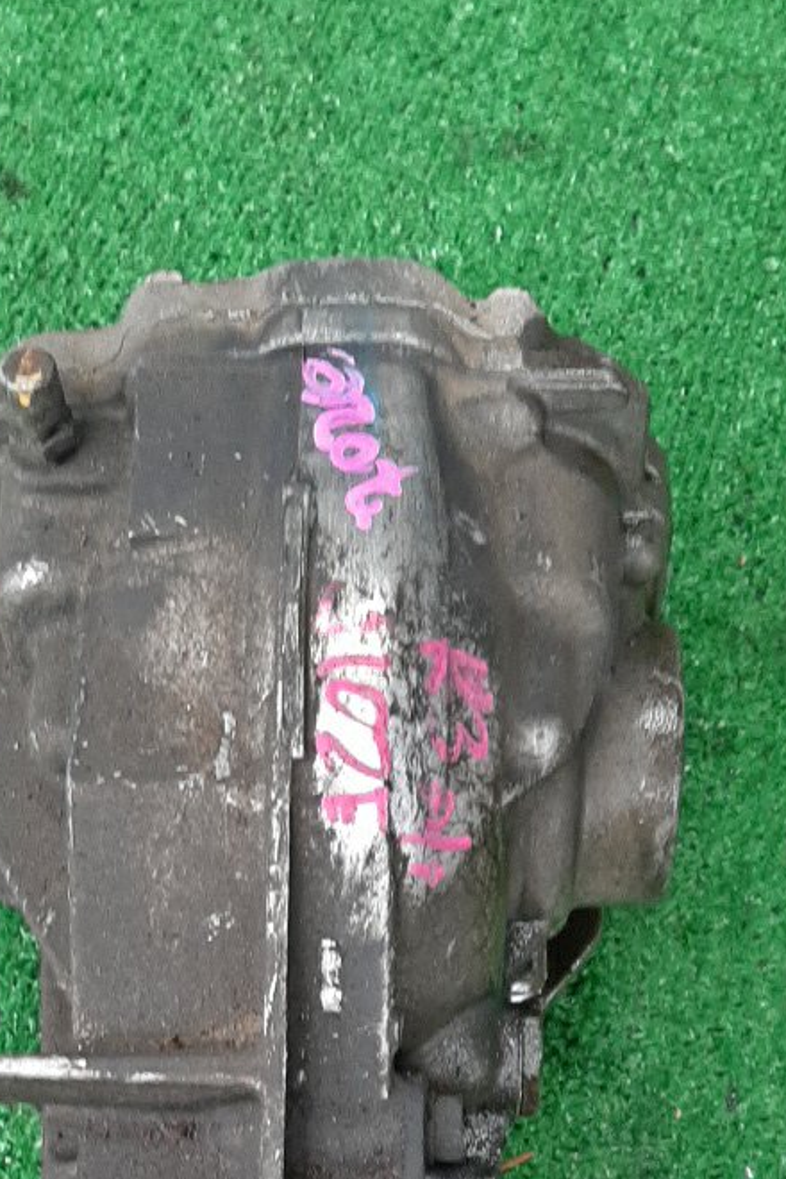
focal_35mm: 59
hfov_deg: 23.0
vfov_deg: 31.4
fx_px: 1932
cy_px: 1181
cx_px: 338
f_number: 1.7
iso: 165
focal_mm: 3.93
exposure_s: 1/50
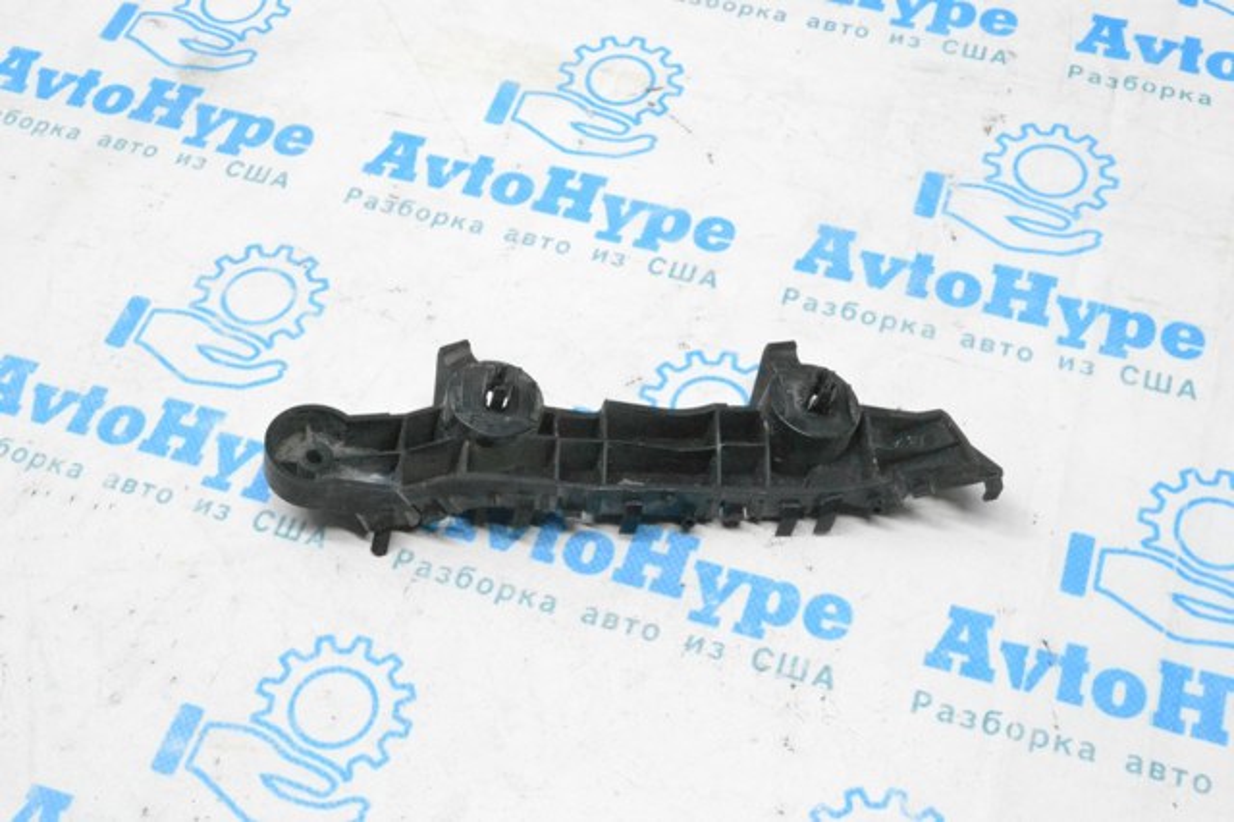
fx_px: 1644
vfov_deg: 28.0
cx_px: 617
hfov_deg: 41.1
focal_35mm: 48
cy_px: 411
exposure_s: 1/50
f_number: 18
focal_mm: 32
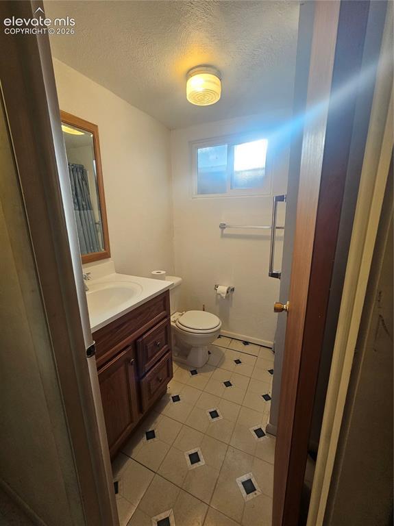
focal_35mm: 13
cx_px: 197
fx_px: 198
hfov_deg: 89.9
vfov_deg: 106.2
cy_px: 263
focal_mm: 2.2
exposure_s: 1/60
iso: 125
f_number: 2.2
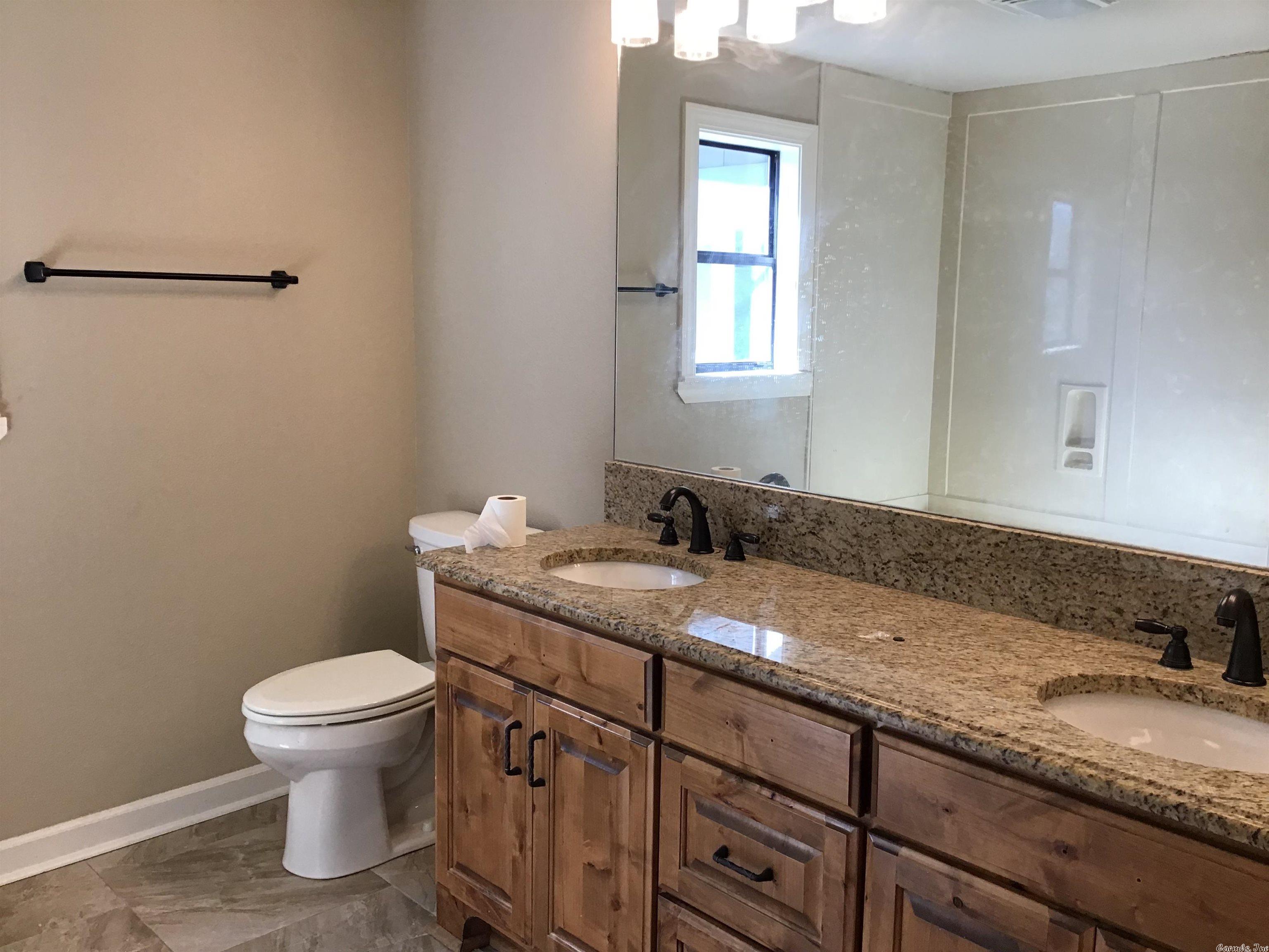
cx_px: 634
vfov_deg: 45.4
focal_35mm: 31
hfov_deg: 58.4
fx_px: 1136
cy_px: 476
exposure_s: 1/40
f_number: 2.4
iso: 25
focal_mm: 3.3
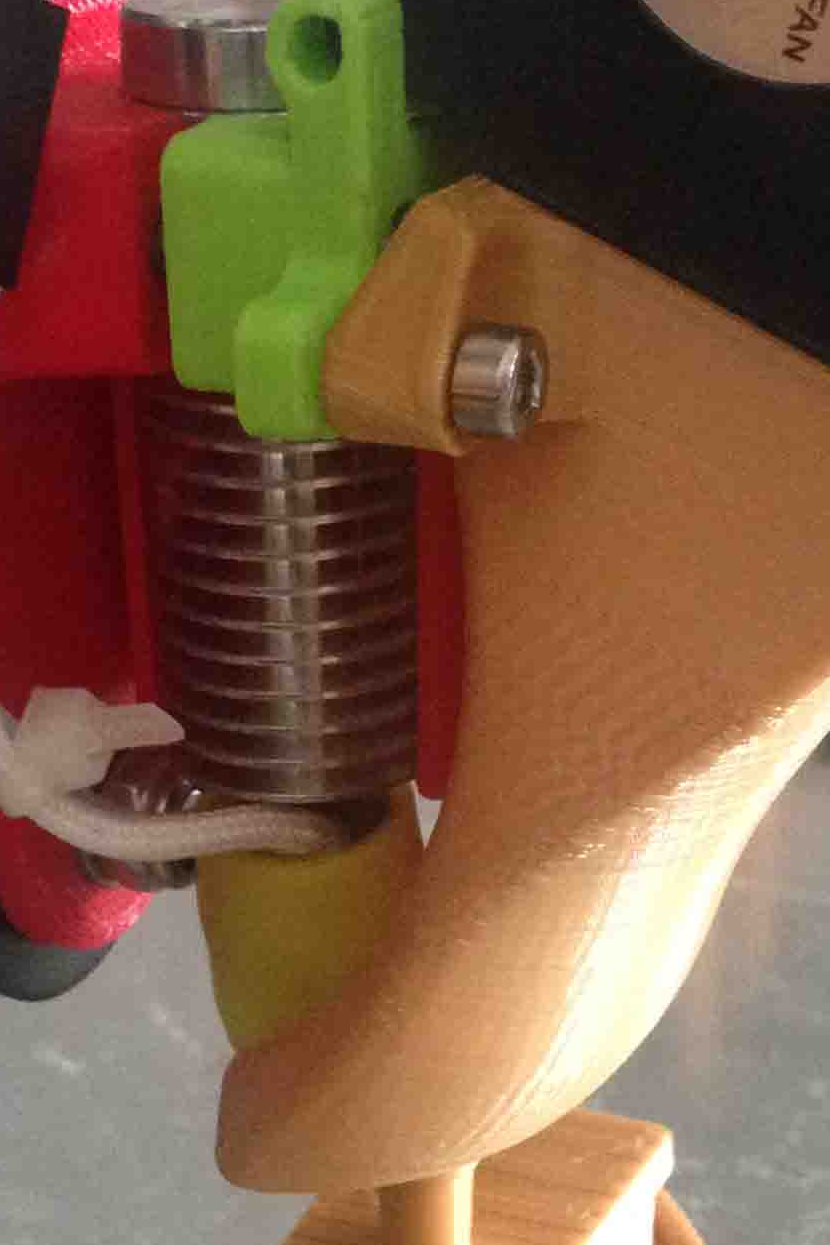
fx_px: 3112
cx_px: 318
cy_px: 731
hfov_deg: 15.2
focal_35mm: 90
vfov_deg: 22.6
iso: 320
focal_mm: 4.12
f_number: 2.4
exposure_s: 1/15
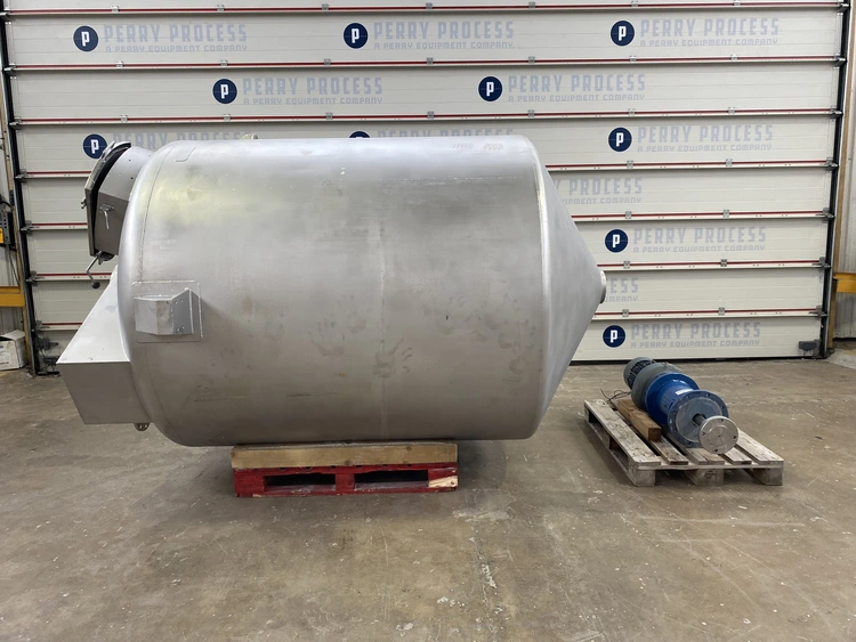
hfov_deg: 67.3
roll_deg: +1.6
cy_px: 321
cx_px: 428
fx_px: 643
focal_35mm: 26
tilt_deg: -8.0
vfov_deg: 53.1
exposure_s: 1/121
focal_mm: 4.25
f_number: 1.8
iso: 125
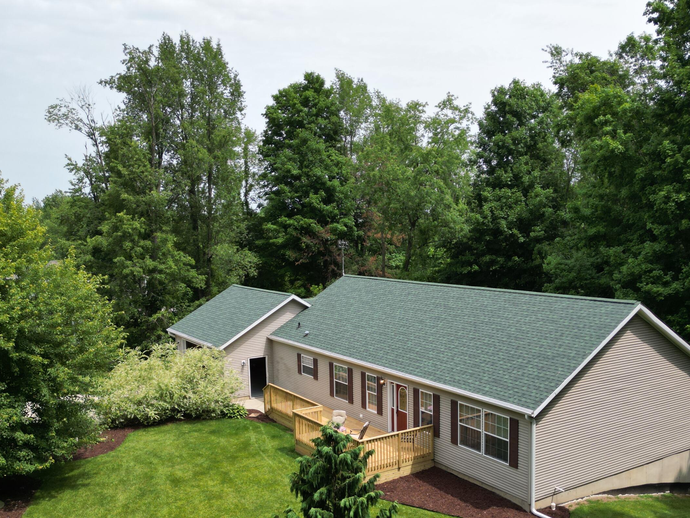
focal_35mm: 34
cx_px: 412
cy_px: 330
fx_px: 678
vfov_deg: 41.4
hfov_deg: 53.6
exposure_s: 1/2000
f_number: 1.7
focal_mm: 6.72
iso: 100
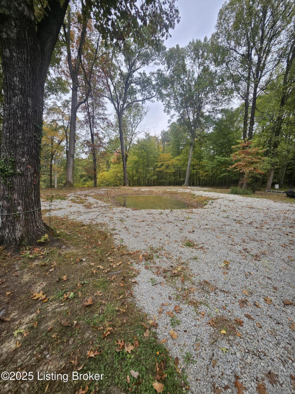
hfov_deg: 89.9
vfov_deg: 106.2
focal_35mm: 13
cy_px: 197
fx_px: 148
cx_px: 148
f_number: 2.2
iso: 32
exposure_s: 1/162
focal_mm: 1.7
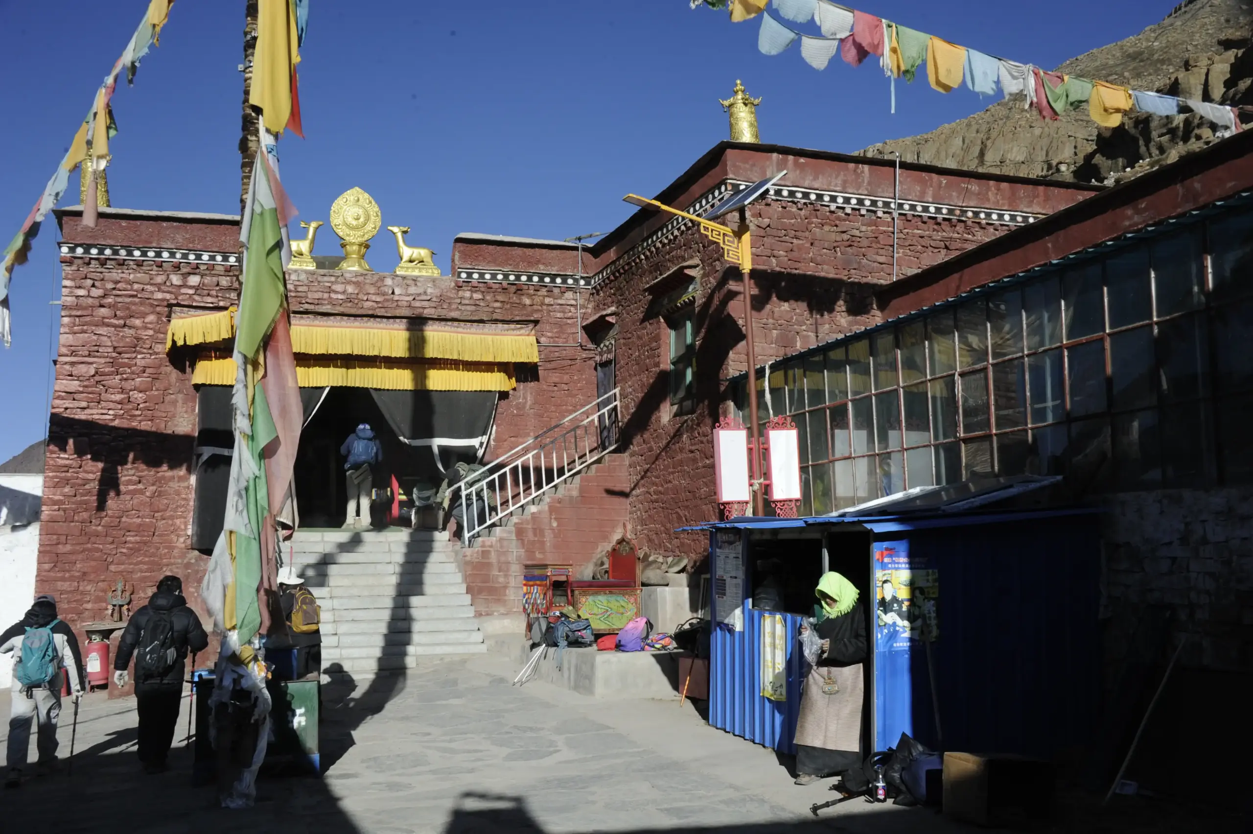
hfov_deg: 53.2
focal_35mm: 36
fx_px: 1252
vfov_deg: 36.8
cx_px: 626
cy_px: 417
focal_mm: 36
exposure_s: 1/1000
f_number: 16
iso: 1250
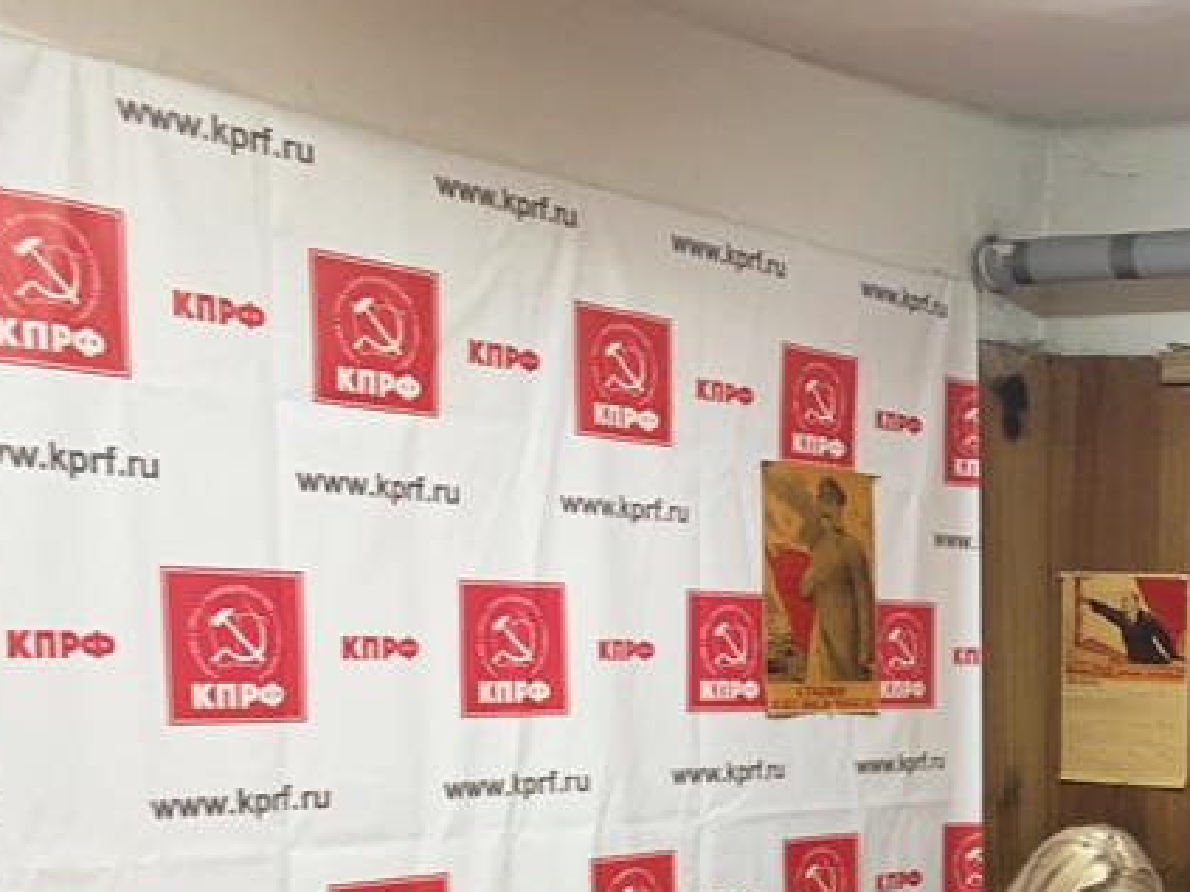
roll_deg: -2.3
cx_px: 1353
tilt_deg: -9.0
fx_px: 2165
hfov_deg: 27.7
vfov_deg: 22.1
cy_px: 968
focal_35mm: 63
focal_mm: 4.25
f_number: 1.8
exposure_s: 1/50
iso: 160
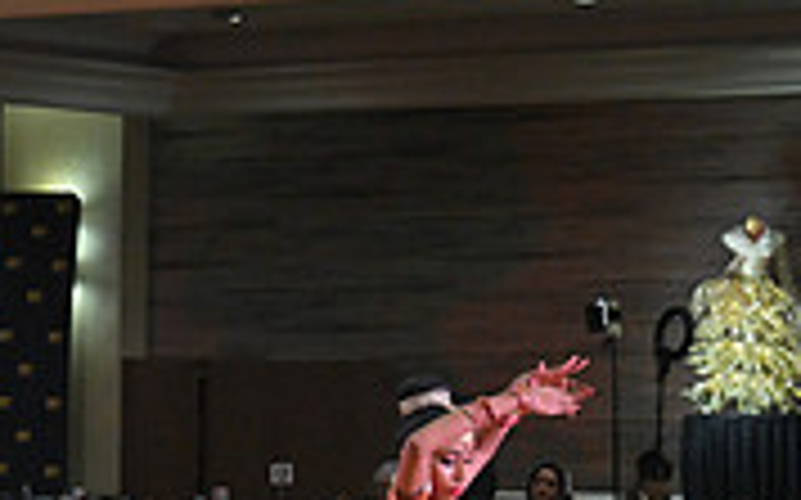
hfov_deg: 10.9
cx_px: -482
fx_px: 3992
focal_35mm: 183
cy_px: 673
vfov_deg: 7.1
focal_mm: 55
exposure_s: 1/400
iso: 3200
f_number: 5.6
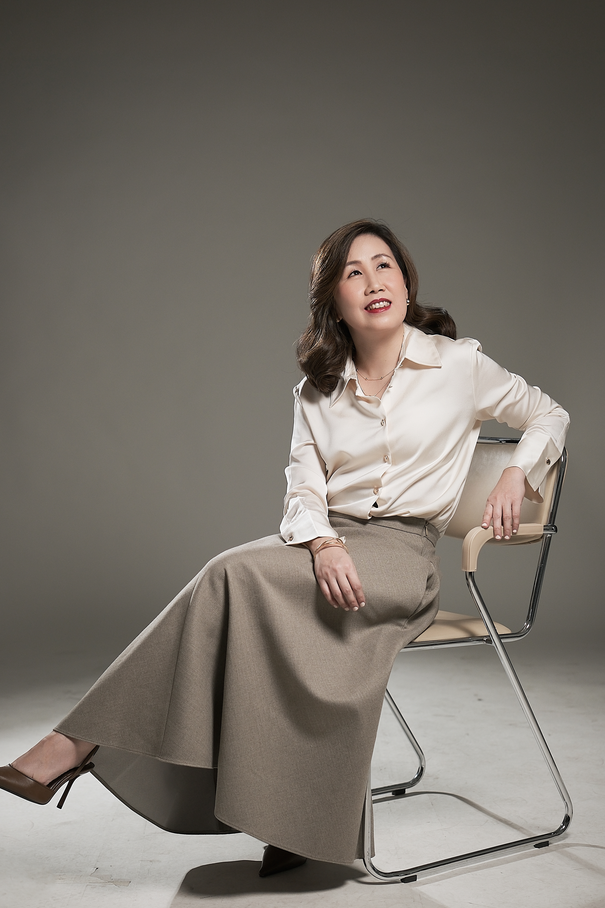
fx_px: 1462
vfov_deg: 34.5
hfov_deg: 23.4
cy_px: 501
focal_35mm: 58
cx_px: 275
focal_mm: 33
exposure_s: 1/250
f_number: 2
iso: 200
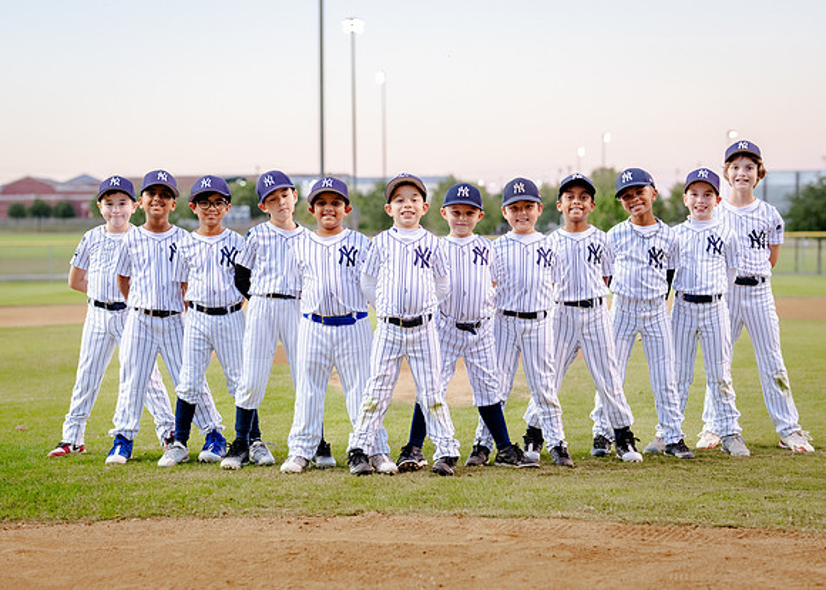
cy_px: 334
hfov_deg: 29.0
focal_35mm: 68
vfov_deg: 20.9
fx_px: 1598
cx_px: 382
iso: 1000
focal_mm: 50
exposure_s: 1/500
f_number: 2
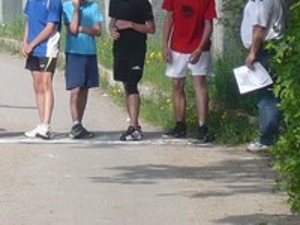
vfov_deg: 3.4
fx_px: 3753
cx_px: 6
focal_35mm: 433
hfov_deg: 4.6
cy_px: -18
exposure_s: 1/400
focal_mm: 17.4
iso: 100
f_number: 5
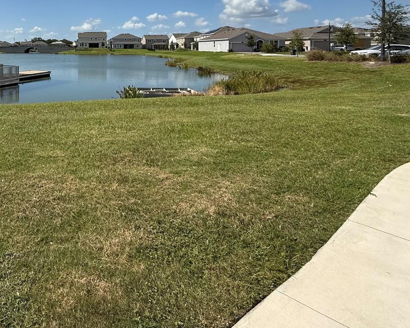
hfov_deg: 60.0
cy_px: 52
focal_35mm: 25
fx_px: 303
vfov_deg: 52.0
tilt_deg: +0.2
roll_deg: +0.4
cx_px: 58
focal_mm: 2.22
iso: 50
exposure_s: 1/3460
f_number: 2.2
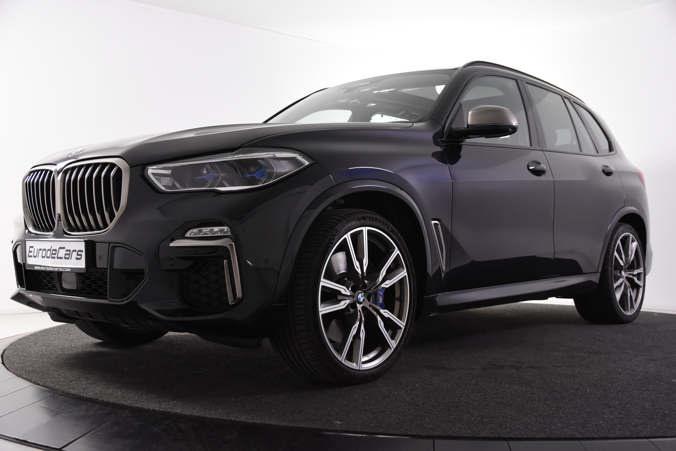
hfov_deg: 49.6
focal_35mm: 39
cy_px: 226
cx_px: 338
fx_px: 732
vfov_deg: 34.2
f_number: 4.5
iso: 1600
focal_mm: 26
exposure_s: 1/80
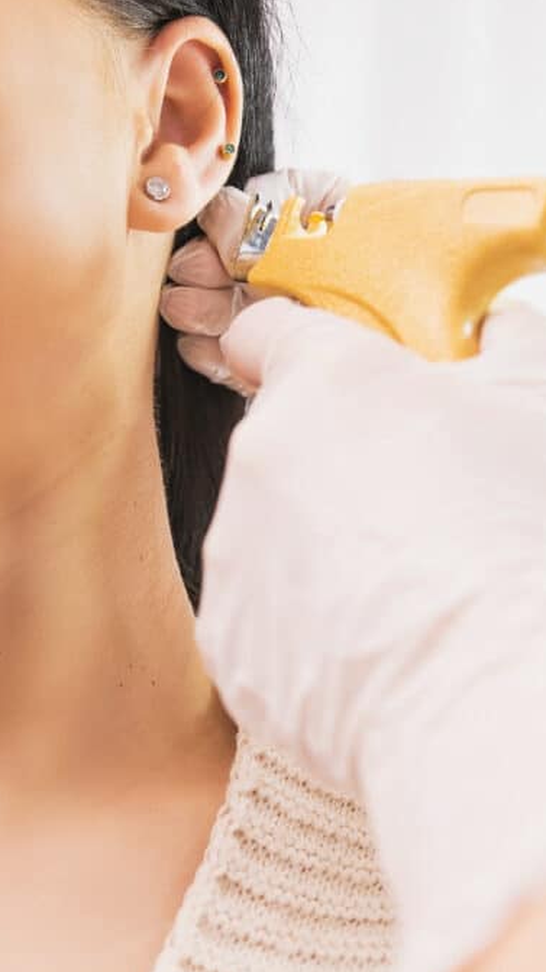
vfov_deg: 37.2
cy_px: 486
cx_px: 172
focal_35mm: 56
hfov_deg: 21.3
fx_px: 1443
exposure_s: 1/250
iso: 500
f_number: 3.2
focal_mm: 23
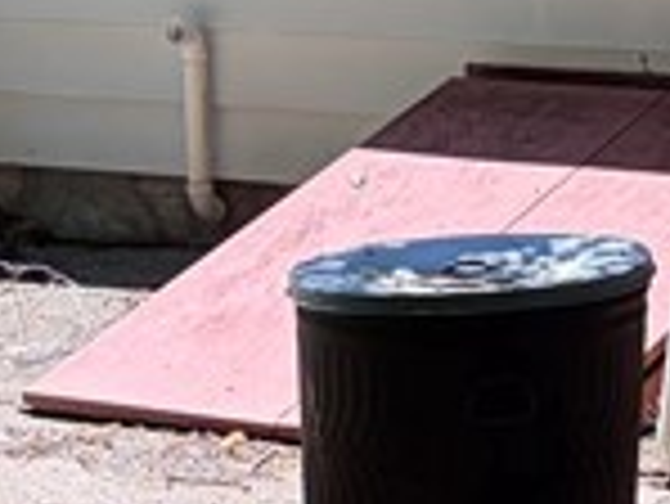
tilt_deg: -3.4
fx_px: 3467
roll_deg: +0.5
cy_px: -68
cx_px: 674
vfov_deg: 8.2
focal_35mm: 179
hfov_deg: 10.9
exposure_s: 1/641
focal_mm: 5.96
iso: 64
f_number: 1.6
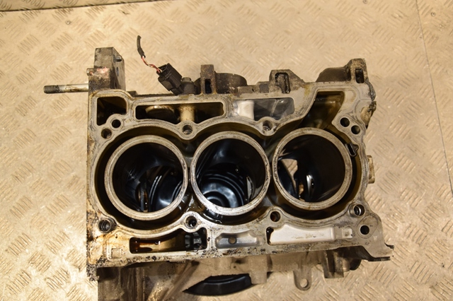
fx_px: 415
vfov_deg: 39.9
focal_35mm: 33
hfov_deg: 57.2
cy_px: 150
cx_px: 226
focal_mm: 22
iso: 800
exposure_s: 1/160
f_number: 5
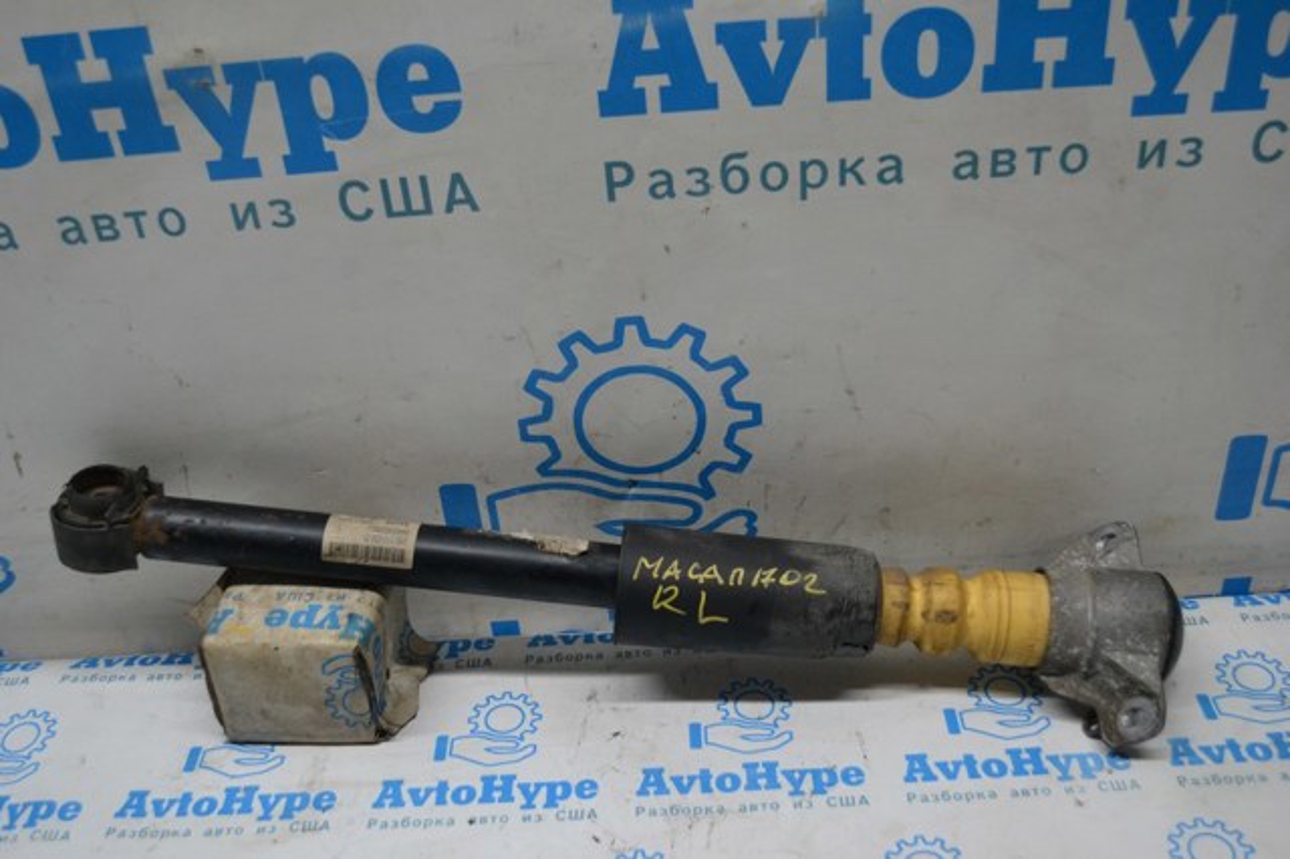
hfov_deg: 53.2
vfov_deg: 36.8
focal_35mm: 36
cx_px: 645
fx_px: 1289
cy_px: 430
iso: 1600
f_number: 4
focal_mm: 24
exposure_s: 1/500
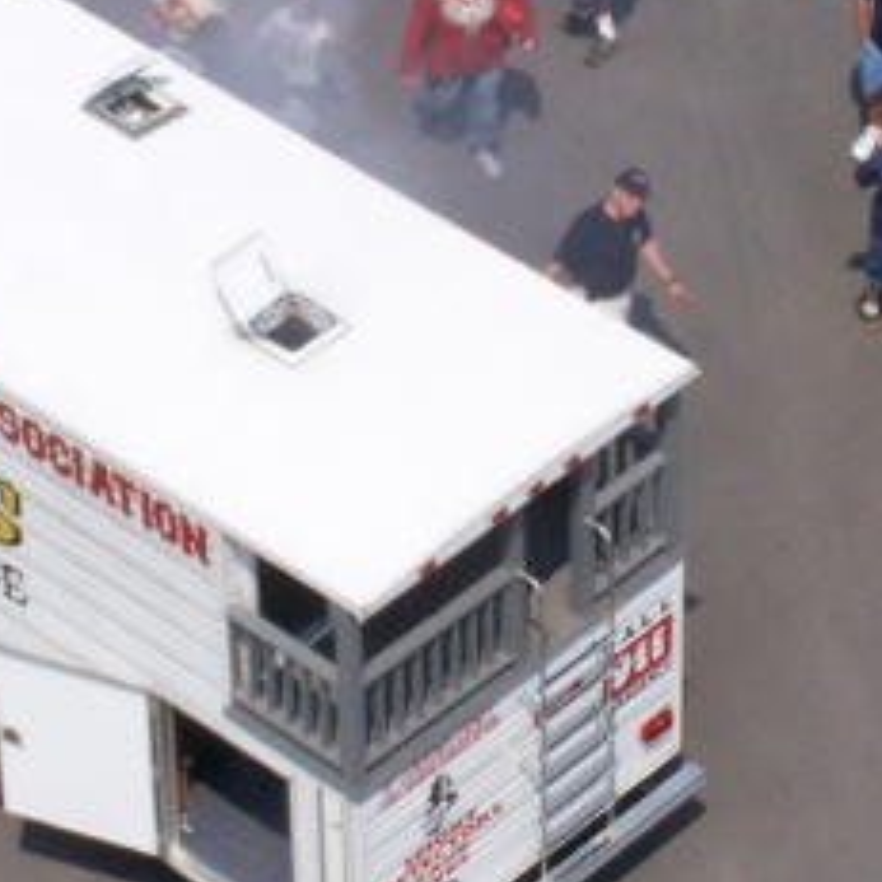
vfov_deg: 7.6
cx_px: 733
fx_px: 6630
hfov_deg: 7.6
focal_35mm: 230
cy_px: 313
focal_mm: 15.6
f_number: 6.3
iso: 160
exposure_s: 1/800
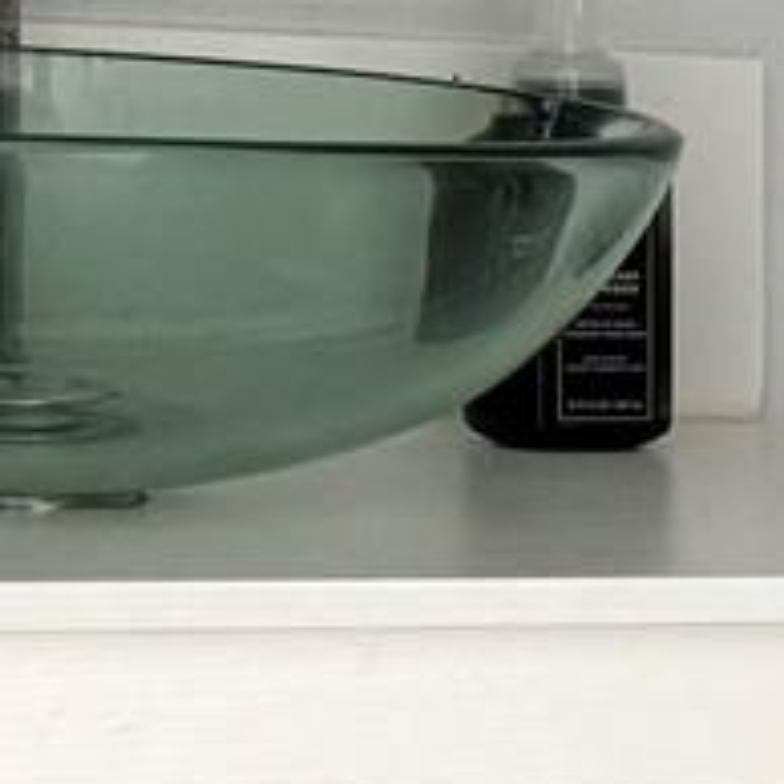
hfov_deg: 8.7
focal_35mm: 175
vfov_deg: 10.0
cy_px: 679
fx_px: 4484
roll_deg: -3.5
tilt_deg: -8.7
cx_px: 2166
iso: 320
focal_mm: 6.76
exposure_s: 1/60
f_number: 1.78
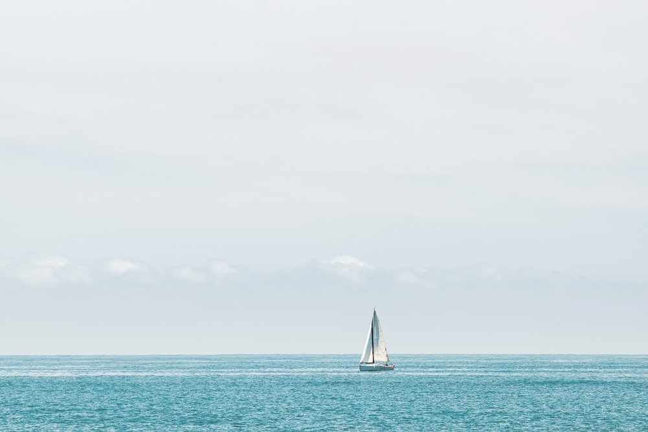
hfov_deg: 6.5
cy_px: 216
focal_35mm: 315
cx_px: 324
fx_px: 5670
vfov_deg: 4.4
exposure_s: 1/200
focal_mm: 210
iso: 100
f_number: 8
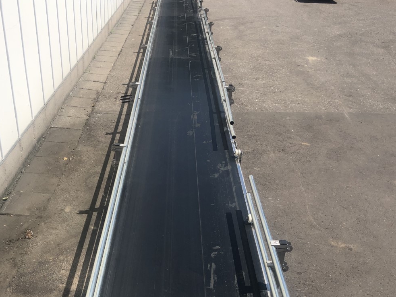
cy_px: 207
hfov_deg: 45.5
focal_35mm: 41
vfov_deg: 34.7
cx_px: 158
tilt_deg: -31.2
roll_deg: +1.7
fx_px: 469
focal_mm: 4
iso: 20
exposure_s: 1/2288
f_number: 1.8
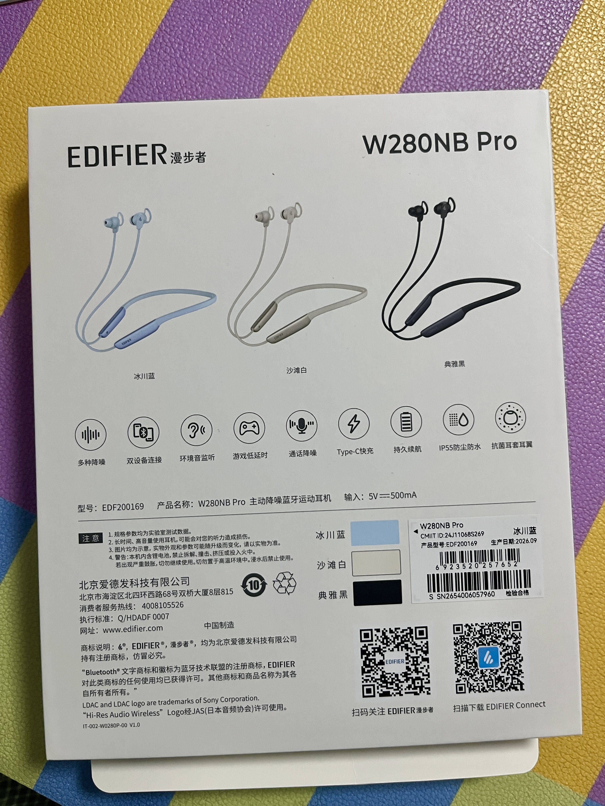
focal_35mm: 26
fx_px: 606
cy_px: 403
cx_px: 302
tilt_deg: -88.5
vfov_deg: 67.3
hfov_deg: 53.1
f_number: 1.6
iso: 125
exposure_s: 1/50
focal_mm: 5.1
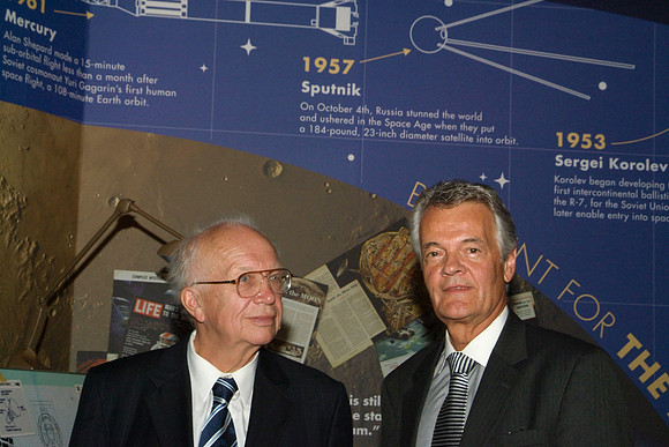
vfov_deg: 18.9
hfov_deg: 28.1
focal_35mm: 72
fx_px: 1338
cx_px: 334
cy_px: 224
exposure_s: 1/125
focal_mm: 48
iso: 1600
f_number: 16
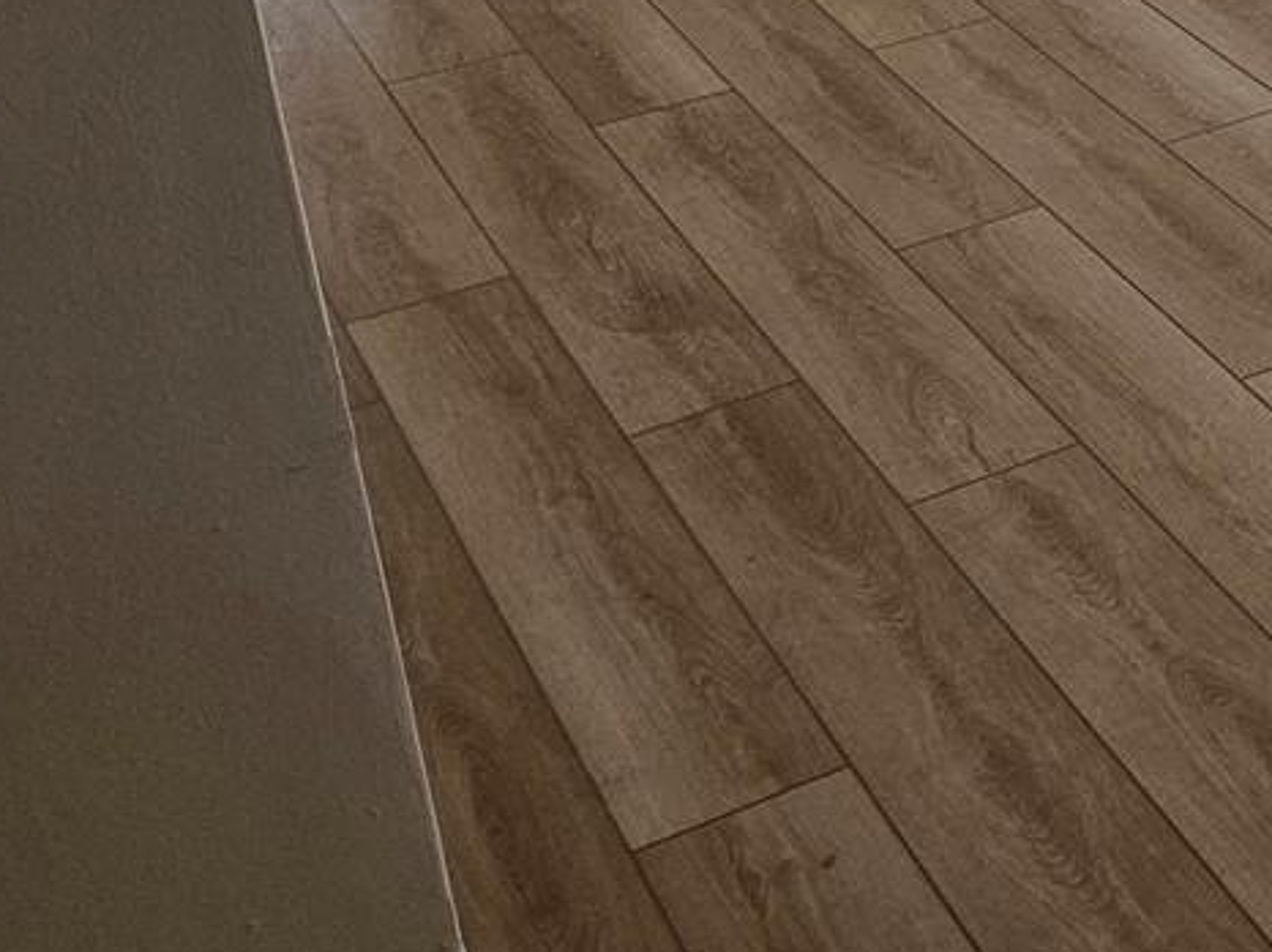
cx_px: 2014
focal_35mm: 79
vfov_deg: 17.6
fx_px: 2901
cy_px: -232
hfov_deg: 20.4
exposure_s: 1/180
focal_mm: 6.3
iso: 200
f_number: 1.7
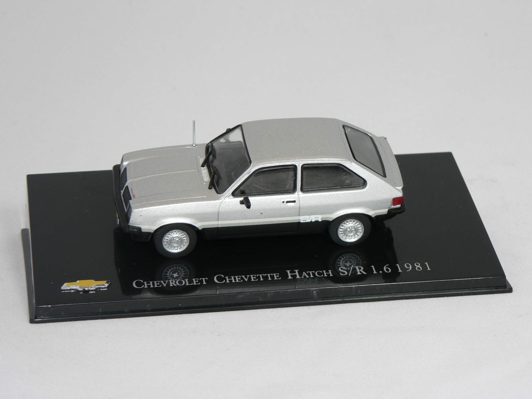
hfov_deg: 15.2
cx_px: 266
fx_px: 1998
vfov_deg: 11.4
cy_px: 200
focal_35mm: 130
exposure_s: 1/60
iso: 80
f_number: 3.2
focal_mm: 21.6
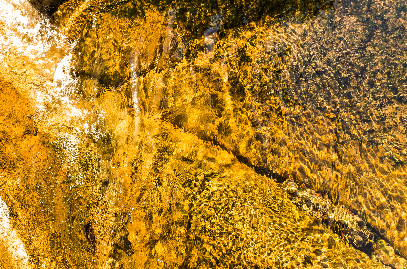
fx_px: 592
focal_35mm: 52
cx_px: 204
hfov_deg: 37.9
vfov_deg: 25.6
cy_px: 134
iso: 500
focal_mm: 35
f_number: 16
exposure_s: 1/160
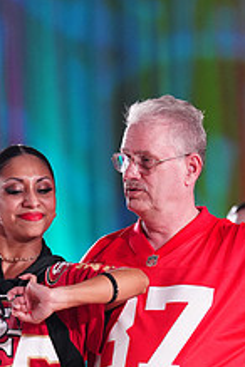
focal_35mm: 331
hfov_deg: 4.2
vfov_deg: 6.2
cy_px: 484
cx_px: 123
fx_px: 3379
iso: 2000
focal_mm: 125
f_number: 2.8
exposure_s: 1/500
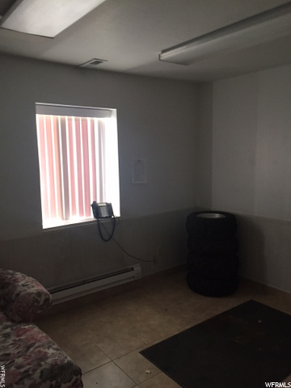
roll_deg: +3.3
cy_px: 194
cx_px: 146
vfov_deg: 61.7
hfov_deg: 48.2
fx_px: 325
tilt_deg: -9.5
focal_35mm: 29
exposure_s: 1/30
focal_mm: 4.15
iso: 160
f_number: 2.2
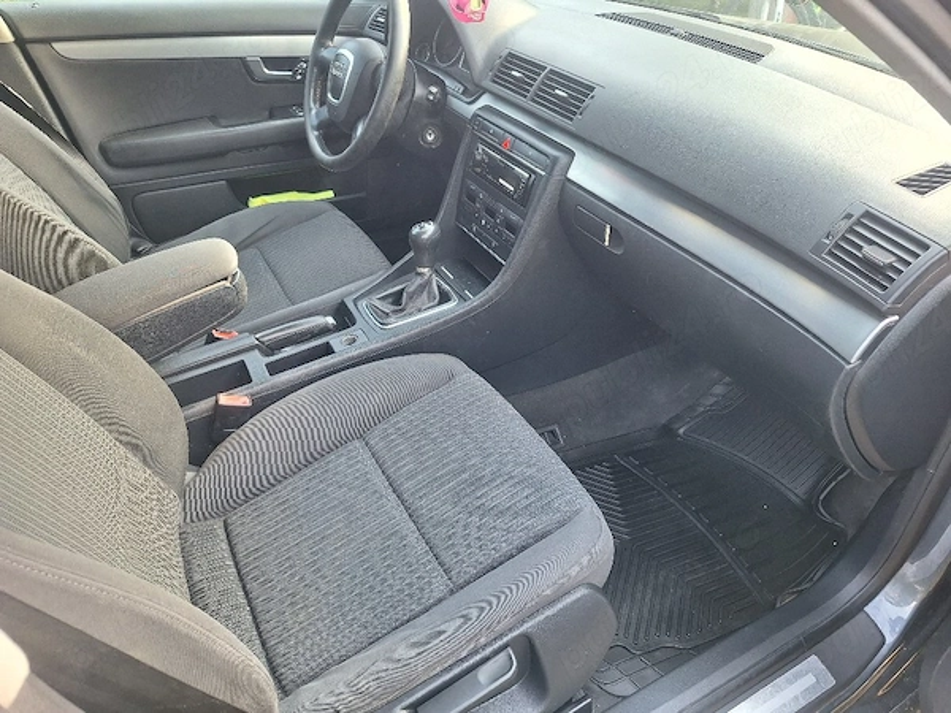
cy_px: 356
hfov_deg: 73.9
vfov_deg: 58.9
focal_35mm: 23
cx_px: 476
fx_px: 632
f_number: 1.8
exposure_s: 1/100
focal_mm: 5.54
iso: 80
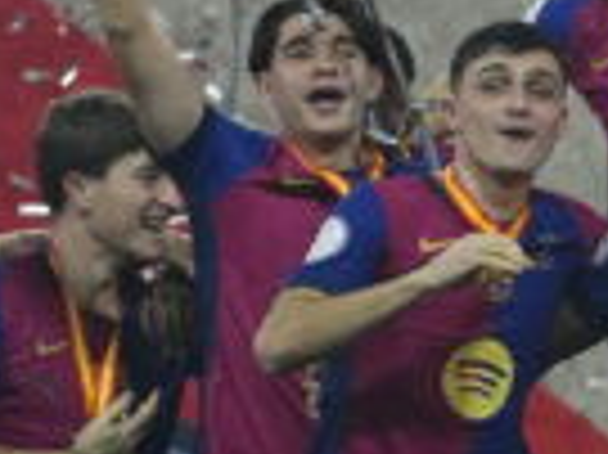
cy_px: 67
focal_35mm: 788
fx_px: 13828
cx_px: 1126
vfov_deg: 1.9
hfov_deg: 2.5
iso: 3200
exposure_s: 1/1600
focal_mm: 147
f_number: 2.8
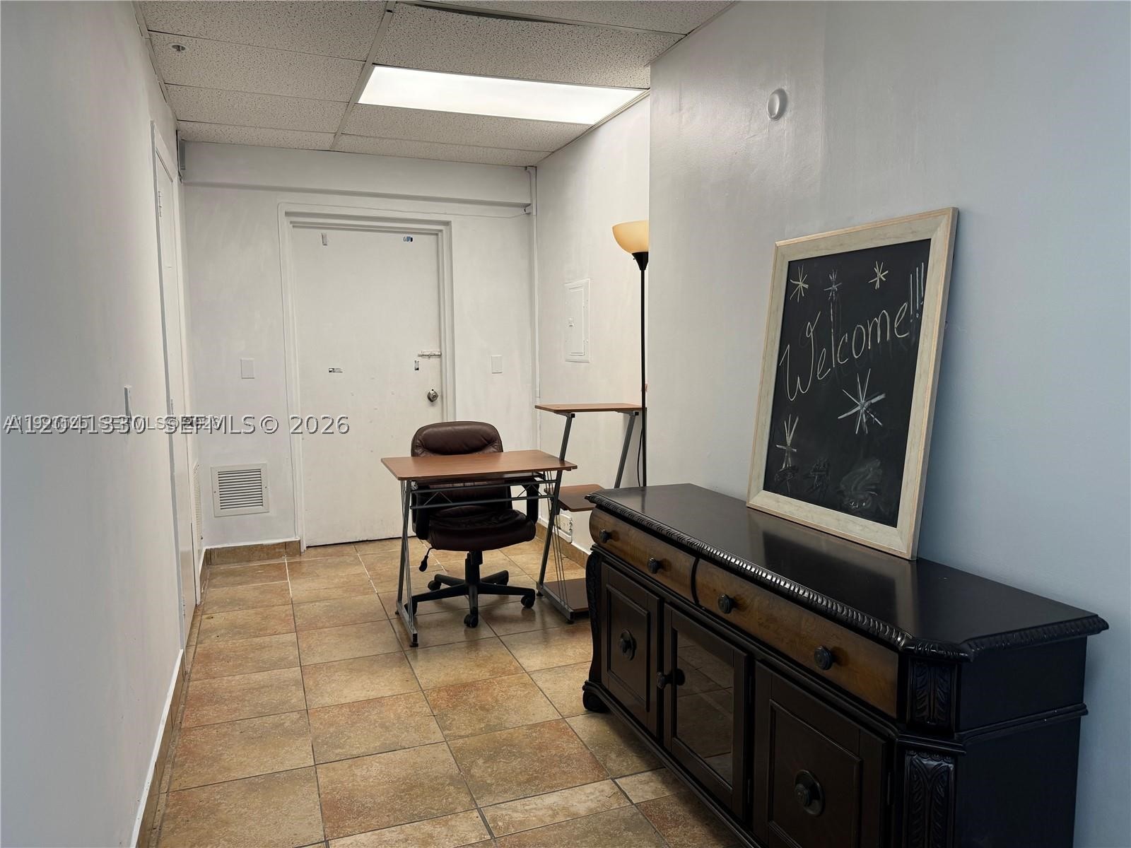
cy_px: 424
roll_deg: +1.2
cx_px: 566
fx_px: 784
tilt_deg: -5.7
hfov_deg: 71.6
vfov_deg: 56.8
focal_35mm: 24
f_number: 1.78
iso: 100
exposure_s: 1/120
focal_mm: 6.76
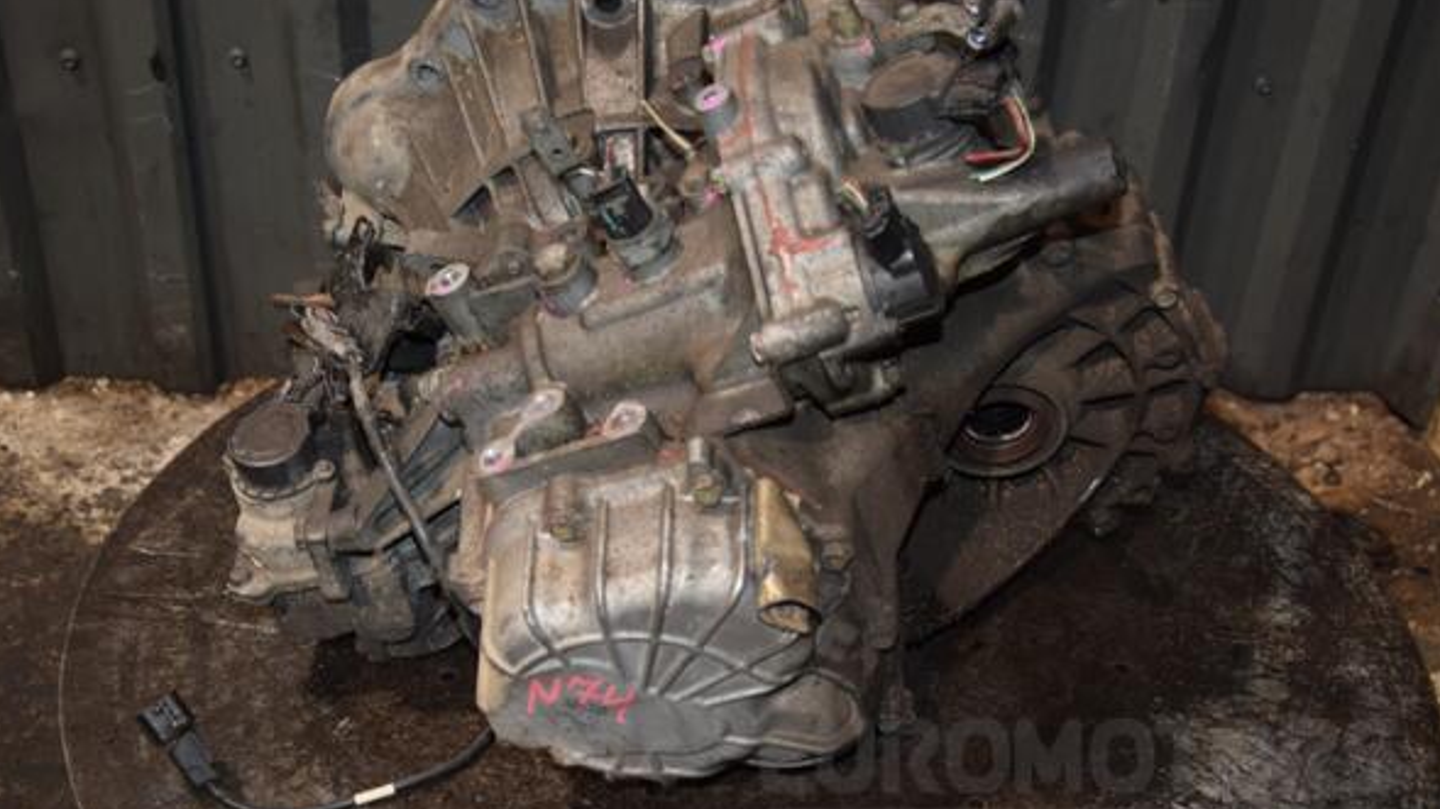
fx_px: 1832
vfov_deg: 24.9
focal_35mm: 48
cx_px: 714
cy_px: 430
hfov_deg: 42.9
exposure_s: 1/60
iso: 800
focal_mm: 30
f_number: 5
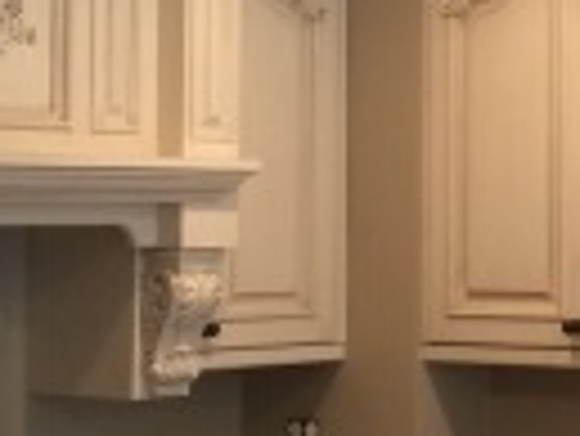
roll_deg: -0.5
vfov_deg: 11.0
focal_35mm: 135
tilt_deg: +1.8
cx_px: 868
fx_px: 2264
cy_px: 130
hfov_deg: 13.7
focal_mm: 4.15
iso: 64
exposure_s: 1/30
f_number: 2.2
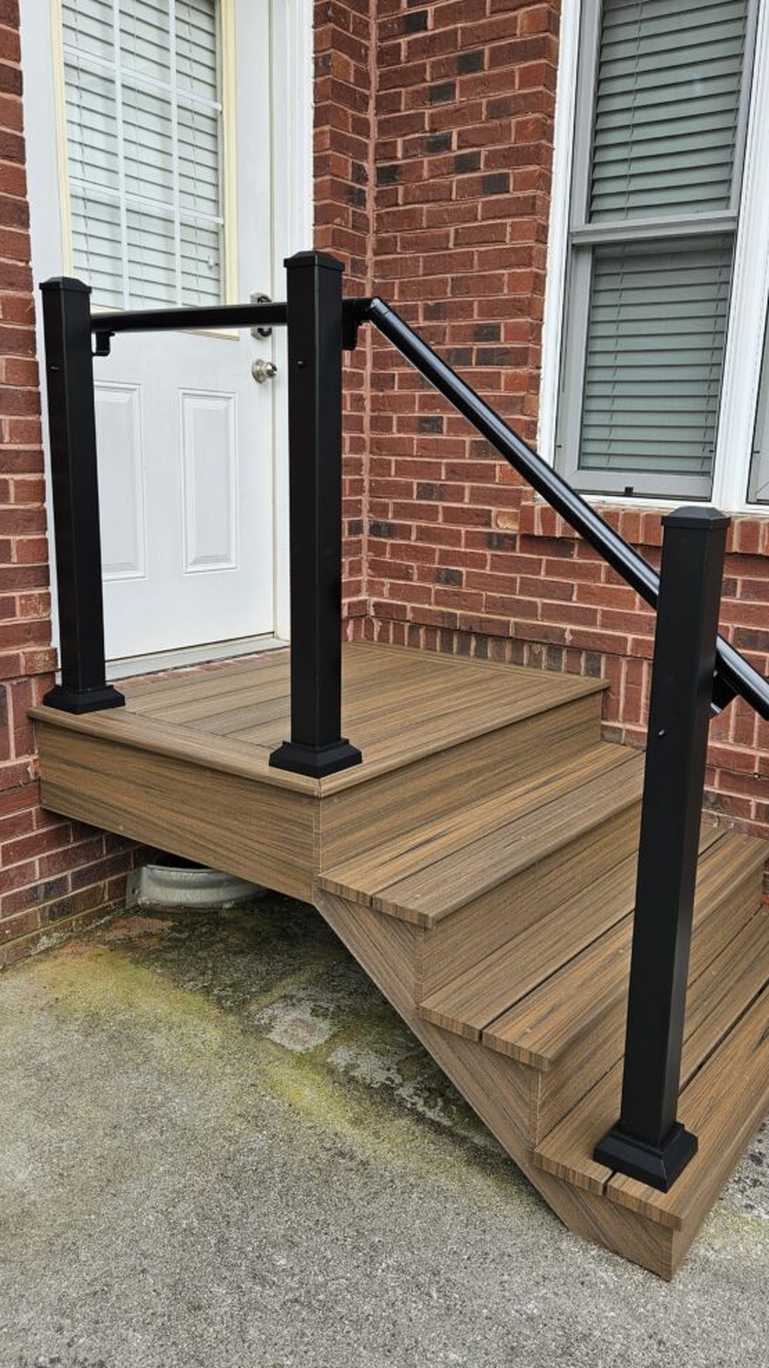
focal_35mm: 26
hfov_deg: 44.2
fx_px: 943
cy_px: 685
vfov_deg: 71.9
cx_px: 446
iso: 25
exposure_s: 1/278
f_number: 1.8
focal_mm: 5.4
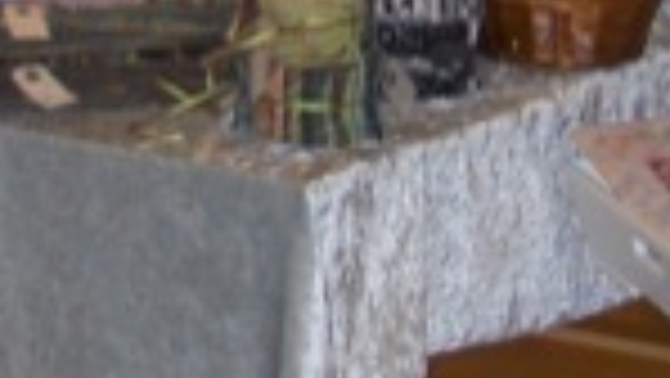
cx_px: 85
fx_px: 4479
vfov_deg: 4.8
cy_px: -284
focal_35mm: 252
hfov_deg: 8.5
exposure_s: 1/60
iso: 100
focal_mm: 7.4
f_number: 3.6
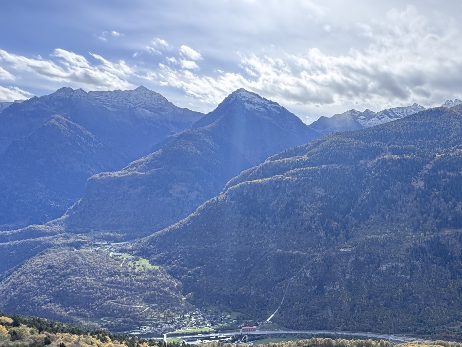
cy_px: 252
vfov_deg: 44.2
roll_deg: +0.0
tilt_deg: -10.9
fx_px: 414
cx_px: 397
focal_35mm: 31
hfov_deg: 52.7
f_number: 2.2
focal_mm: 2.22
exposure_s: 1/741
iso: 50
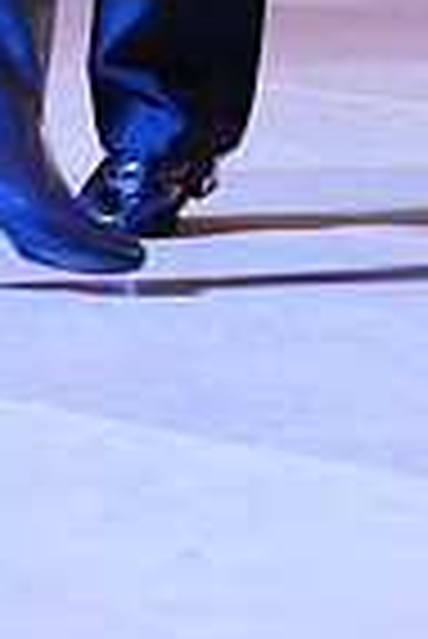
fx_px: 5603
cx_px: -34
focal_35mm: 315
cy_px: -621
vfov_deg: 6.4
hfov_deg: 4.4
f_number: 2.8
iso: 5000
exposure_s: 1/400
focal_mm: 77
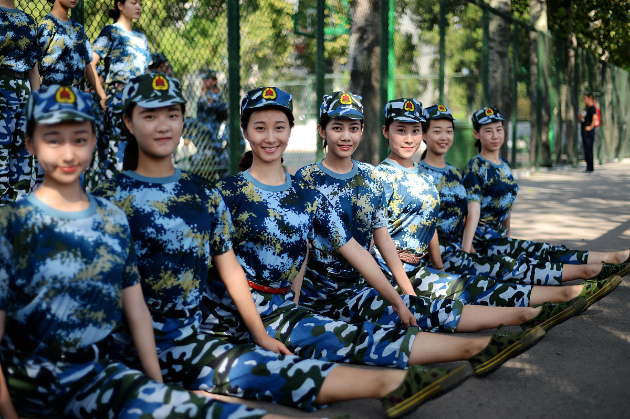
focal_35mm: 50
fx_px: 874
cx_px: 315
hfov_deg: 39.6
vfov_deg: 26.9
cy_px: 210
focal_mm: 50
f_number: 1.8
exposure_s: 1/500
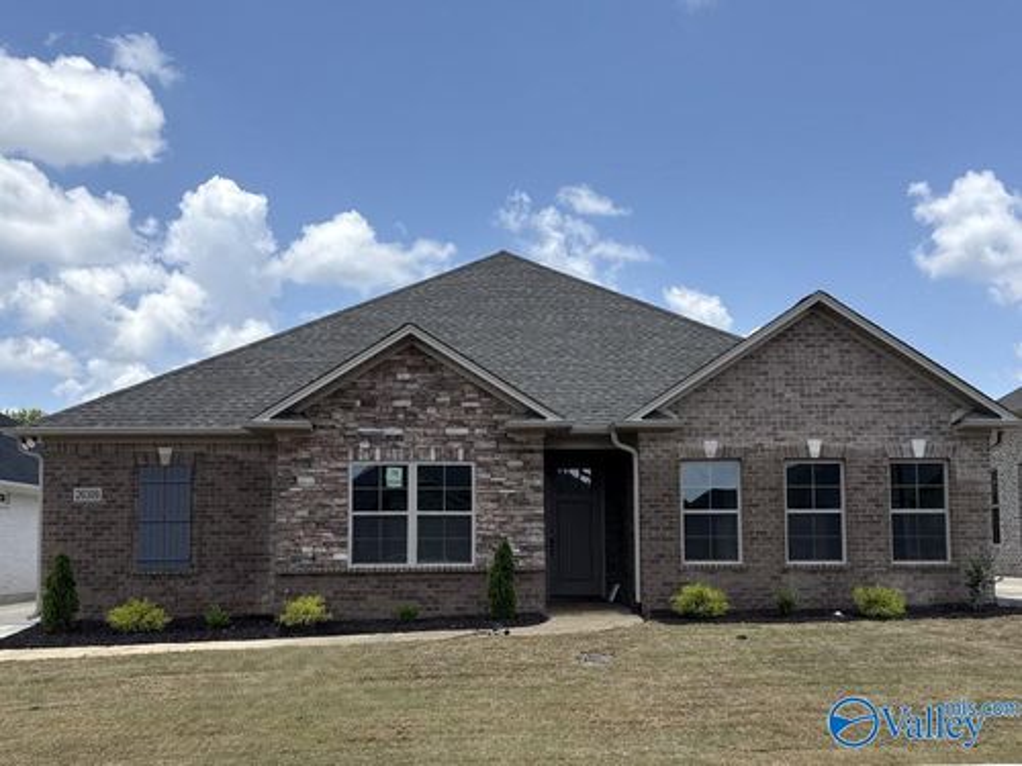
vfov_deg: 56.8
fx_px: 709
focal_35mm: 24
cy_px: 383
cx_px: 511
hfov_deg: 71.6
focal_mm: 6.76
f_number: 1.78
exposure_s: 1/4405
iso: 80
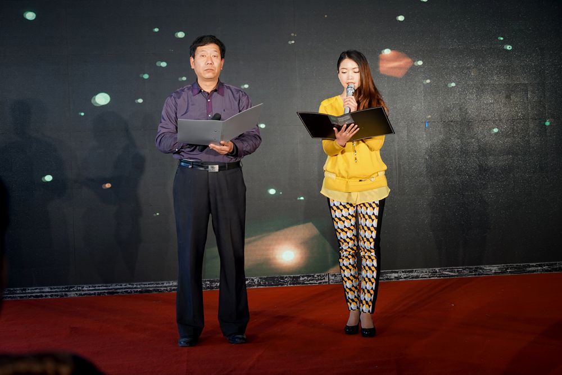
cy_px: 188
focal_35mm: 56
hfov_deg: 35.6
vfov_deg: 24.2
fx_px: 874
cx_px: 281
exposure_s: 1/60
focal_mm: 56
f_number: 5
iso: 400
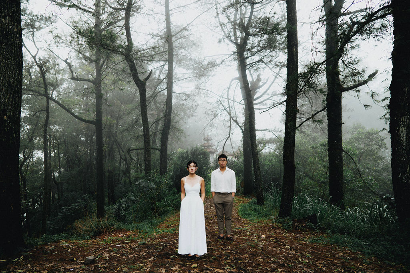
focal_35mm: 26
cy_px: 126
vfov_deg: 49.1
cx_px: 187
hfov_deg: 68.9
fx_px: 298
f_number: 2.2
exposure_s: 1/400
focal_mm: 24
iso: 100
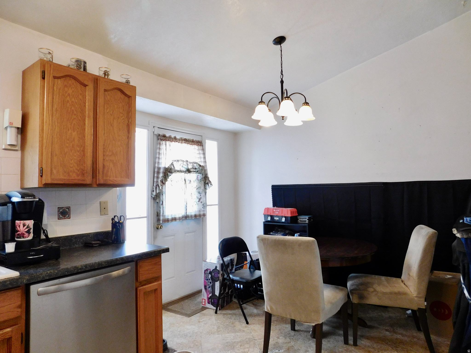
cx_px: 236
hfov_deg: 73.9
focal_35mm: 23
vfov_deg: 58.9
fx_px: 313
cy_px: 176
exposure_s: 1/30
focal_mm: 4
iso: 220
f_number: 3
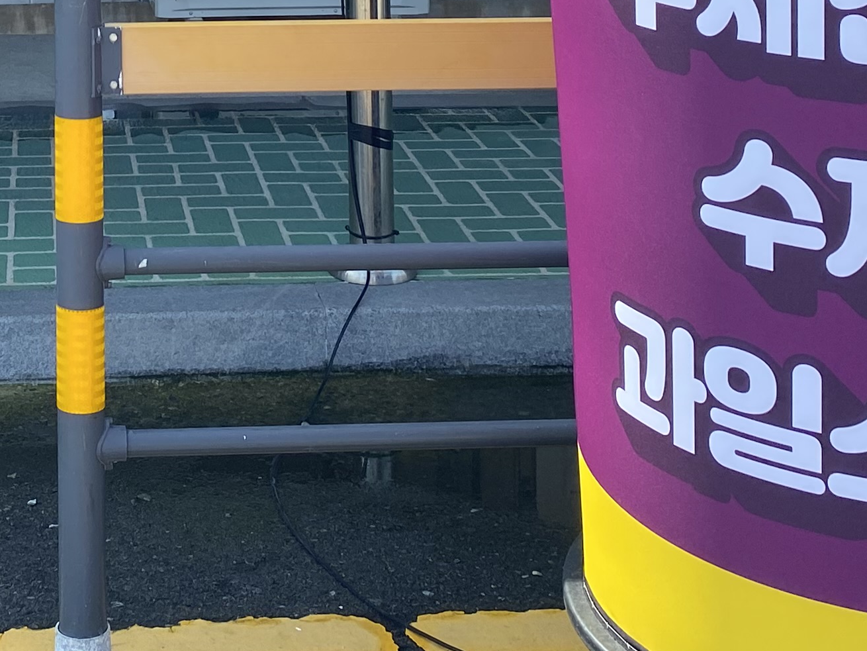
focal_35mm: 80
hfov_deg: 23.9
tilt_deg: -2.5
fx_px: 2004
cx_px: 116
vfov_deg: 17.1
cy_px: -246
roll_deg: +0.8
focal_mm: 4.25
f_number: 1.8
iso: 32
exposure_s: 1/877
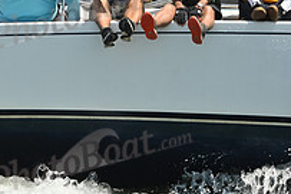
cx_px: -83
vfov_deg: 4.8
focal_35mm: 286
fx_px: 2310
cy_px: -42
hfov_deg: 7.1
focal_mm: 100
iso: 320
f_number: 9
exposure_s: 1/1250
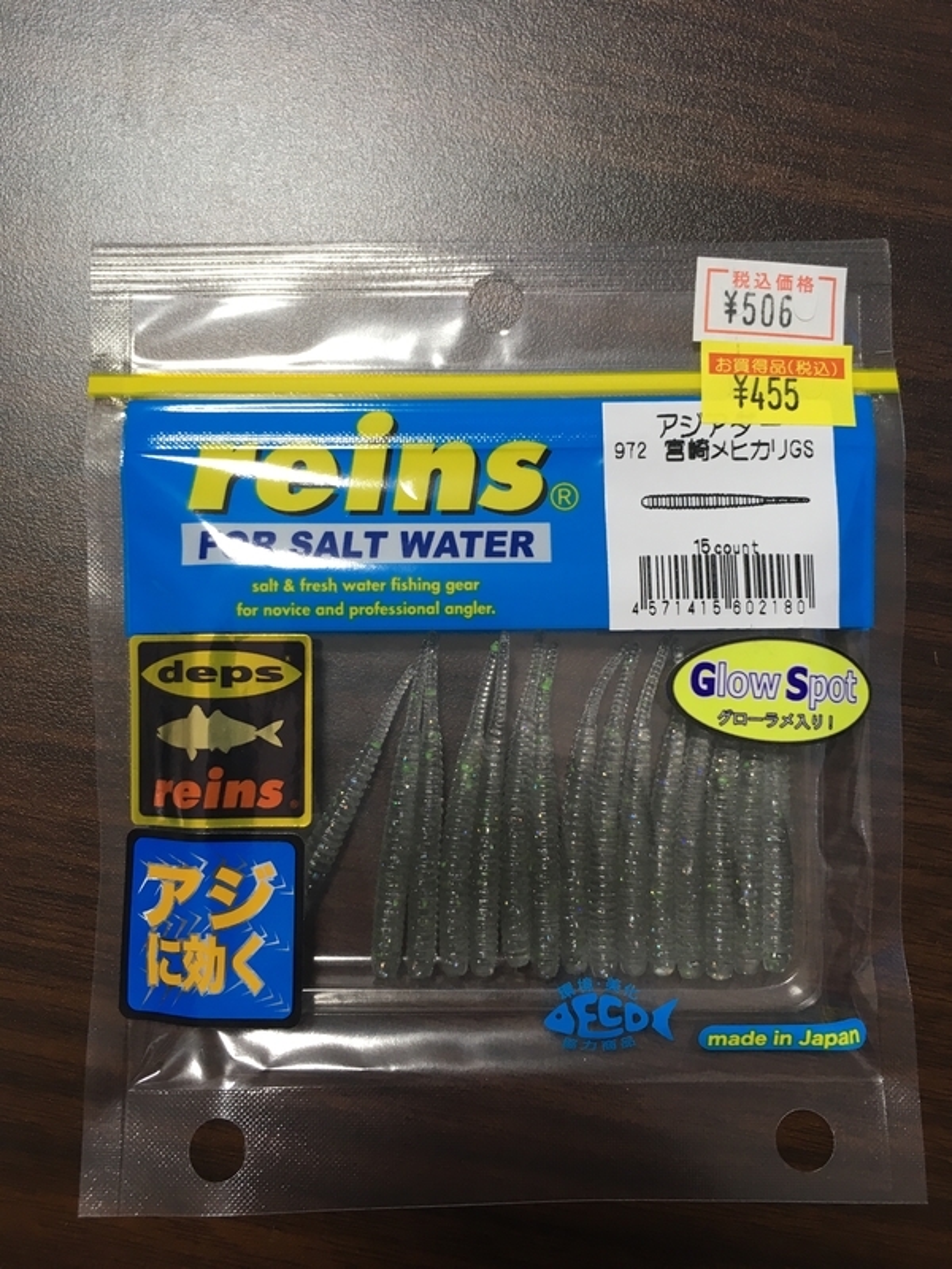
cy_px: 634
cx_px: 476
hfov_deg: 48.2
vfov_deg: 61.7
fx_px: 1063
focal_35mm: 29
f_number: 2.2
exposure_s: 1/30
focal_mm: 4.15
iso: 64
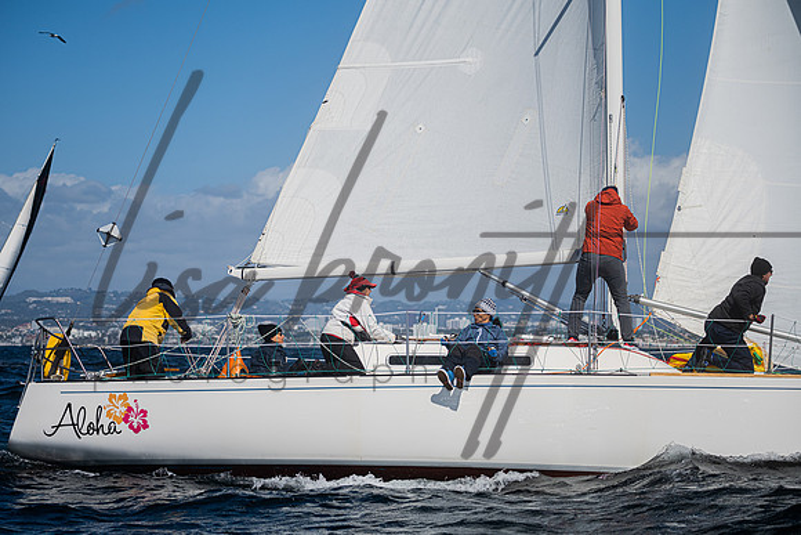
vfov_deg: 12.7
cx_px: 375
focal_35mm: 108
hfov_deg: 19.0
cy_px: 278
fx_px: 2399
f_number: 4.5
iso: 400
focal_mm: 100
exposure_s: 1/8000
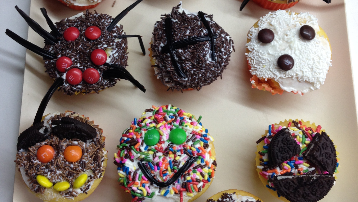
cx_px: 179
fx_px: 456
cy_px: 57
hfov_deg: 42.9
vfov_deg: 24.7
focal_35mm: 48
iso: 64
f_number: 2.4
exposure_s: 1/20
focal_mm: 4.12
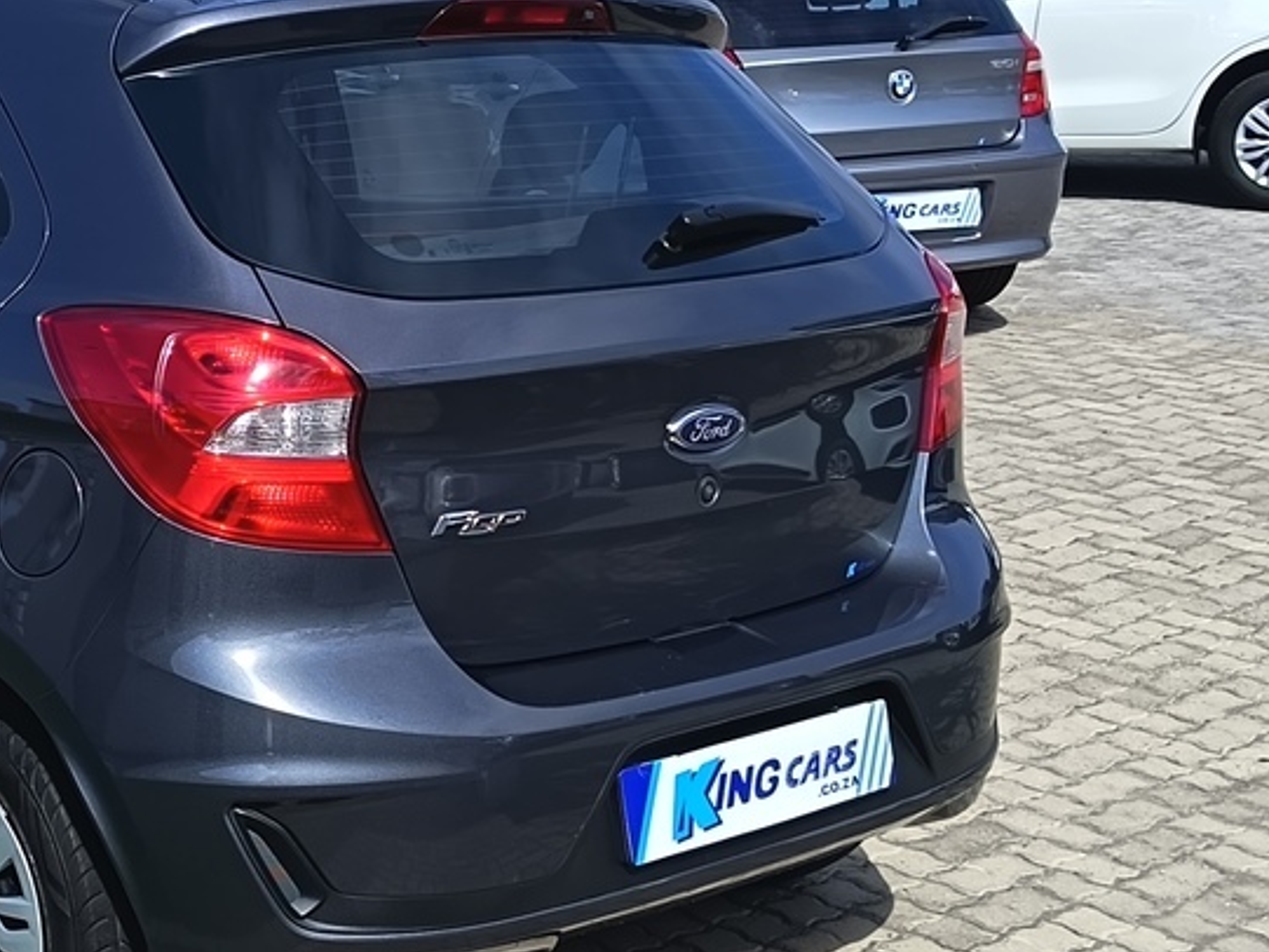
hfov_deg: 27.0
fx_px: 2567
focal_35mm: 70
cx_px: 174
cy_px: 483
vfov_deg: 21.0
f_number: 1.75
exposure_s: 1/600
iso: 102
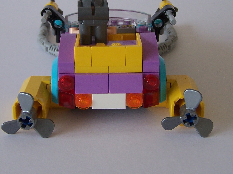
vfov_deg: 20.5
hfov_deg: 27.4
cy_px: 41
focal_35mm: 71
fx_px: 478
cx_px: 114
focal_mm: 6.3
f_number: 2.8
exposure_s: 1/3
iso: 100
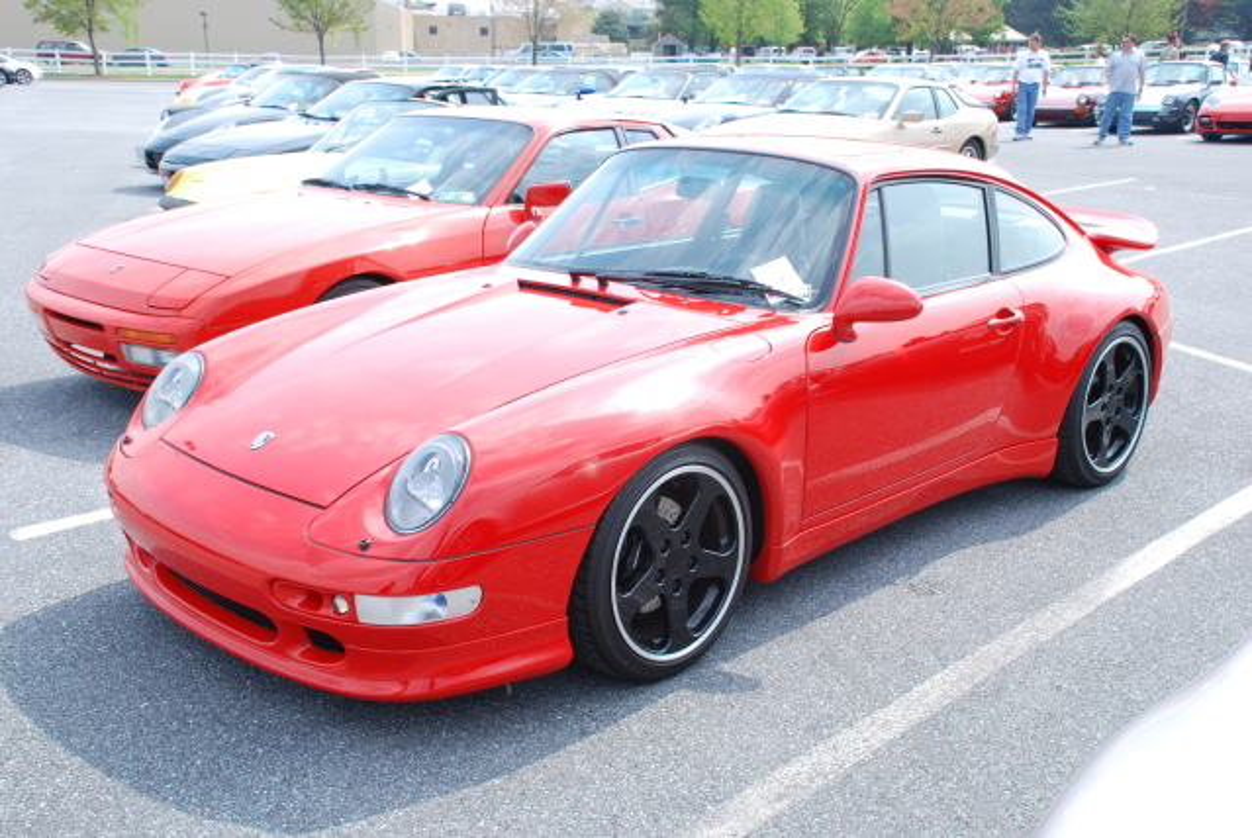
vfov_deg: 34.3
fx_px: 1358
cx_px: 626
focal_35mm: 39
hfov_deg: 49.5
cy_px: 419
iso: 100
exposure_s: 1/60
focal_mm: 26
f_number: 9
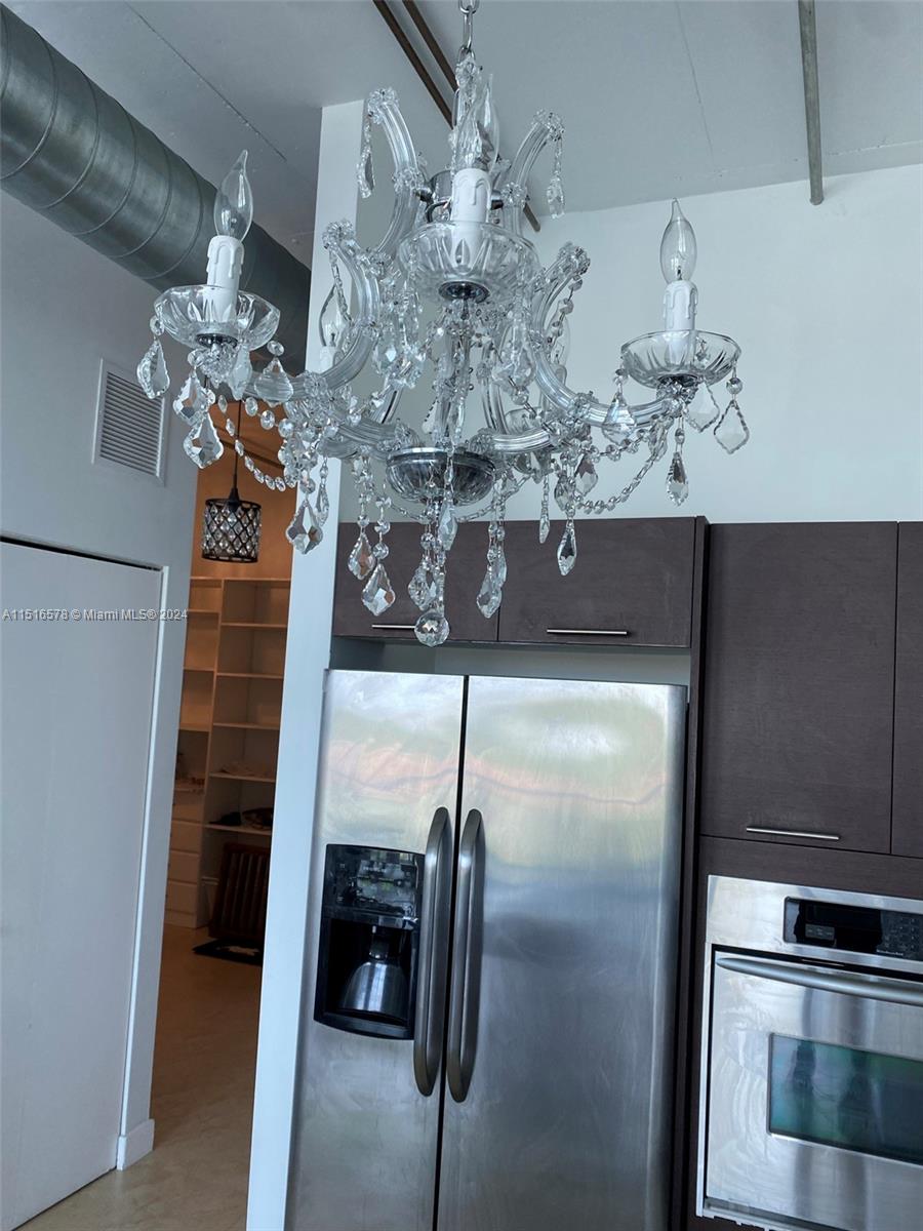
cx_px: 462
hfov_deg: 53.1
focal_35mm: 26
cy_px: 616
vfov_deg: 67.3
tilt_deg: +3.6
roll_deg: -3.7
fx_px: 924
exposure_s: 1/120
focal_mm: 4.25
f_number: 1.8
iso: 80
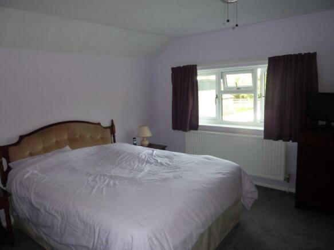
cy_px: 125
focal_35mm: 25
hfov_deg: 69.4
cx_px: 167
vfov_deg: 54.9
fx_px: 241
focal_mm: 4.1
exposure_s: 1/30
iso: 100
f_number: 3.3
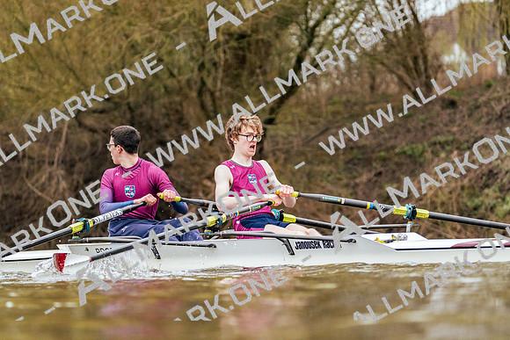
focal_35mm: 270
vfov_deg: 5.1
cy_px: 170
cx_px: 255
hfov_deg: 7.6
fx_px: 3826
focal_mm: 270
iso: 5000
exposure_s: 1/1600
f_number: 6.3
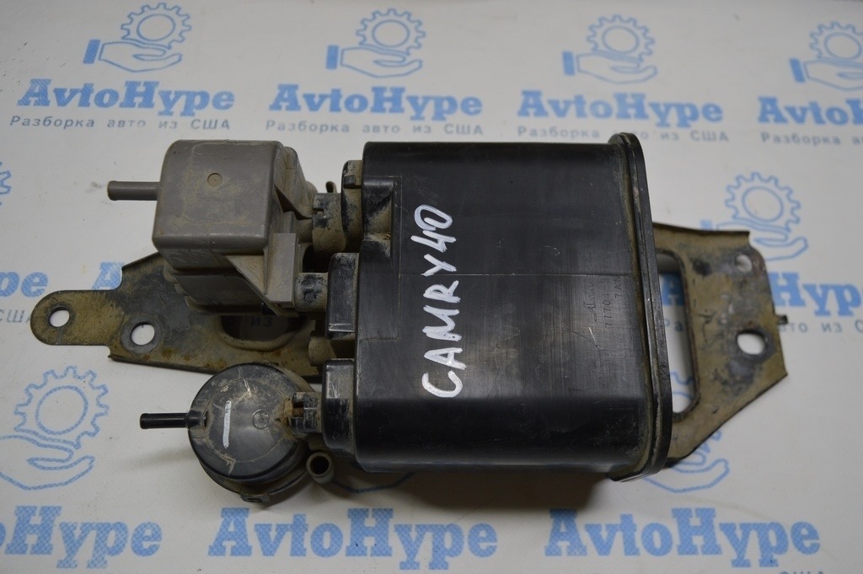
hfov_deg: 62.0
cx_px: 432
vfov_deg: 43.5
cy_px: 287
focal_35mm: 30
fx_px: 719
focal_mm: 20
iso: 400
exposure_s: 1/100
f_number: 5
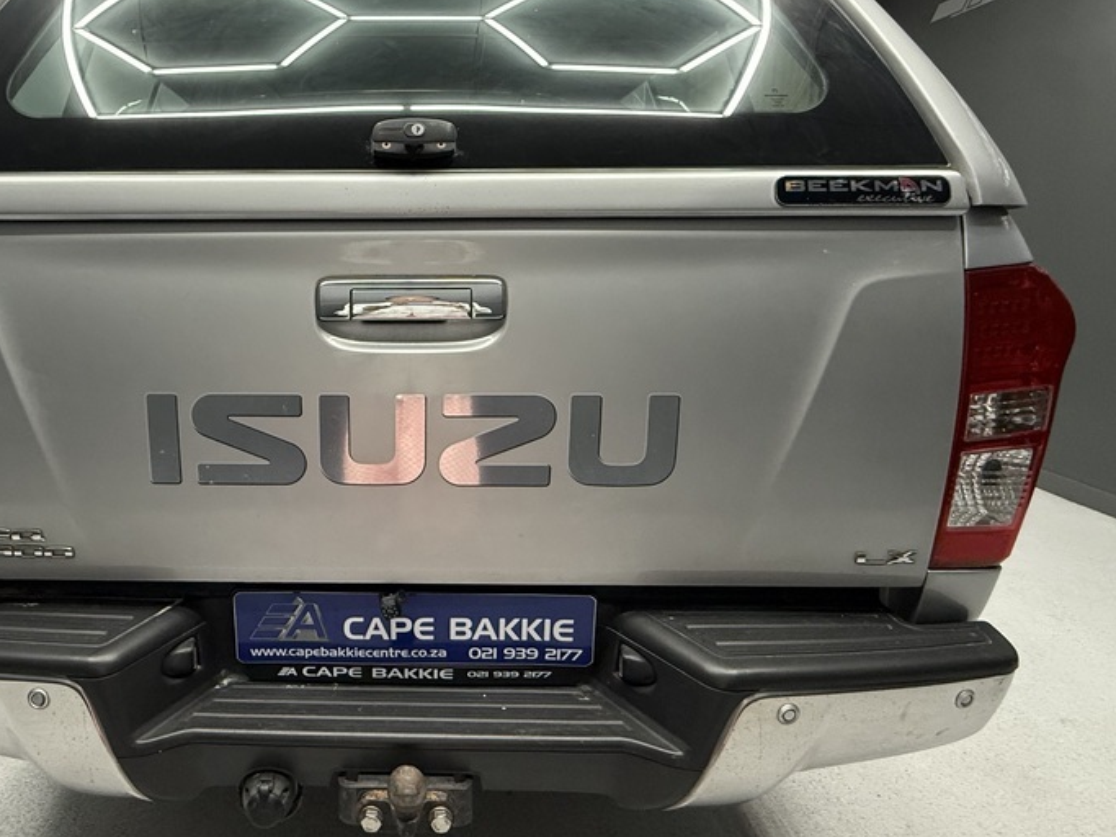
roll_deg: -0.1
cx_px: 384
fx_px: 677
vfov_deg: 63.1
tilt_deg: -9.2
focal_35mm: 21
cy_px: 358
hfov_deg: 76.8
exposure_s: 1/100
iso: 400
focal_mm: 2.22
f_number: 2.2
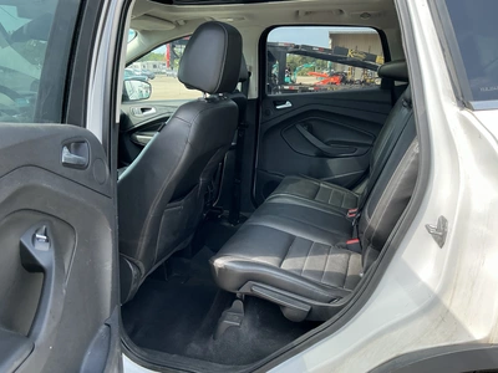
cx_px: 249
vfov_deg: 49.7
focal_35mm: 28
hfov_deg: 63.4
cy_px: 186
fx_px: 403
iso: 25
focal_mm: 3
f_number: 1.8
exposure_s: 1/206
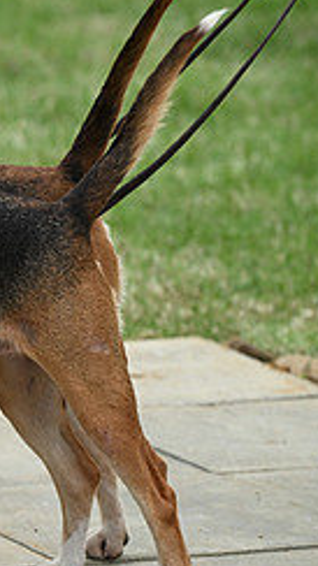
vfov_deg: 6.9
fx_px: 4668
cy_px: 326
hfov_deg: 3.9
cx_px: -316
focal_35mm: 311
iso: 320
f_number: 4.5
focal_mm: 125
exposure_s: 1/1000
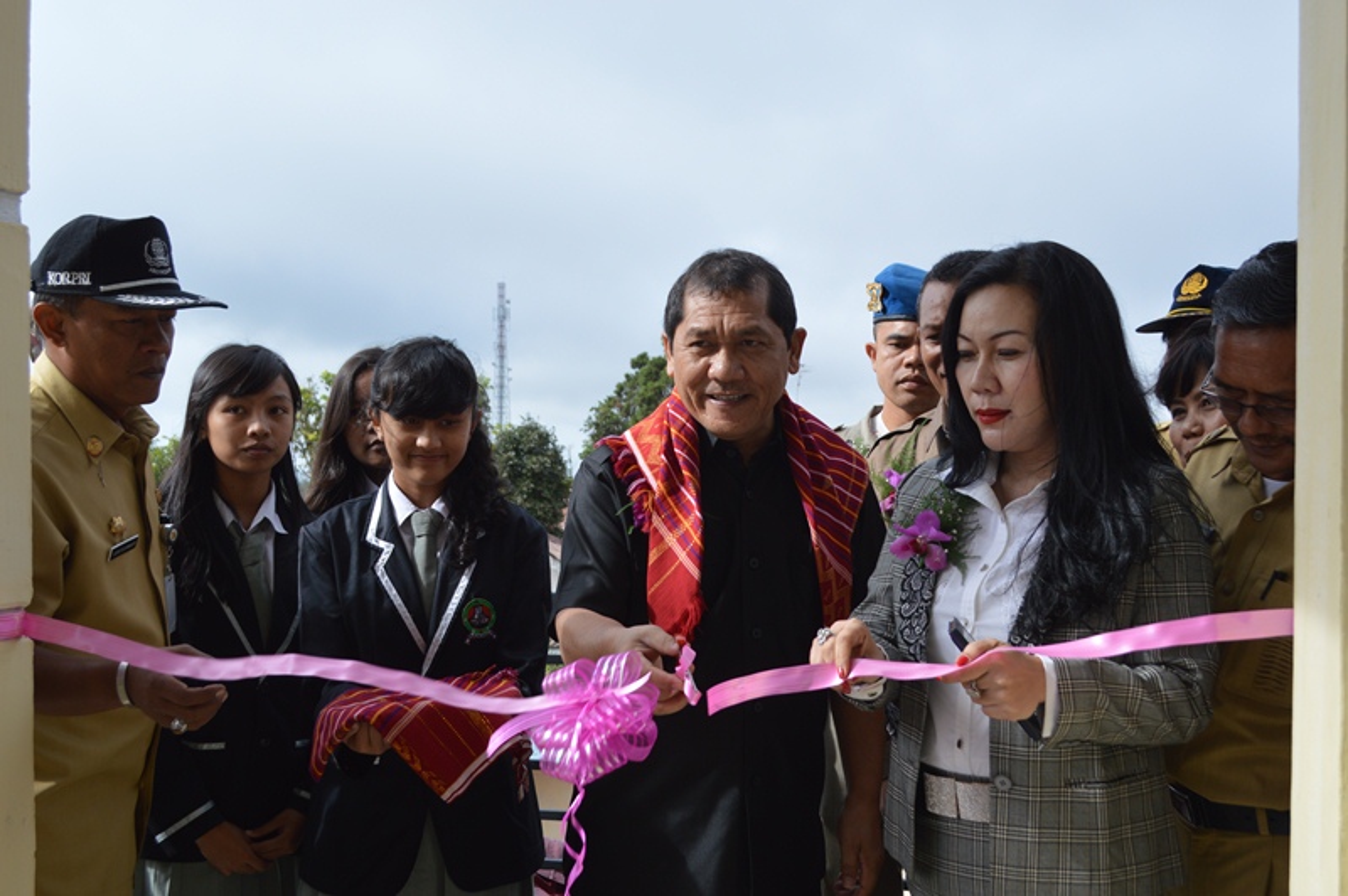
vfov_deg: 30.8
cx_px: 674
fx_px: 1627
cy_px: 448
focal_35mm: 44
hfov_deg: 45.0
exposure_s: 1/160
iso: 100
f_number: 6.3
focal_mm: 29
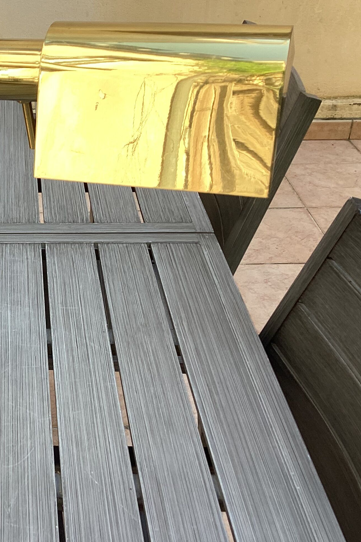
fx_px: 812
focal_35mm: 54
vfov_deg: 36.9
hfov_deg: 24.0
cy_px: 255
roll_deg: +2.2
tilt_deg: -31.9
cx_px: 2
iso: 25
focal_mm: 3.3
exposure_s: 1/254
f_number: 2.4
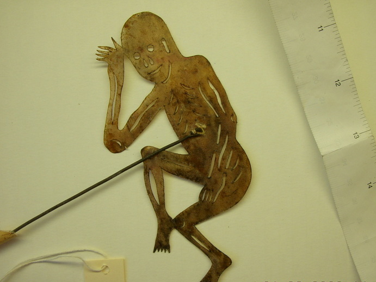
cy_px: 158
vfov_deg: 32.8
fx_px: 478
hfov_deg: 43.0
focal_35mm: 44
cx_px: 192
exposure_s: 1/125
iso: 100
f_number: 3.3
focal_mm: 6.3
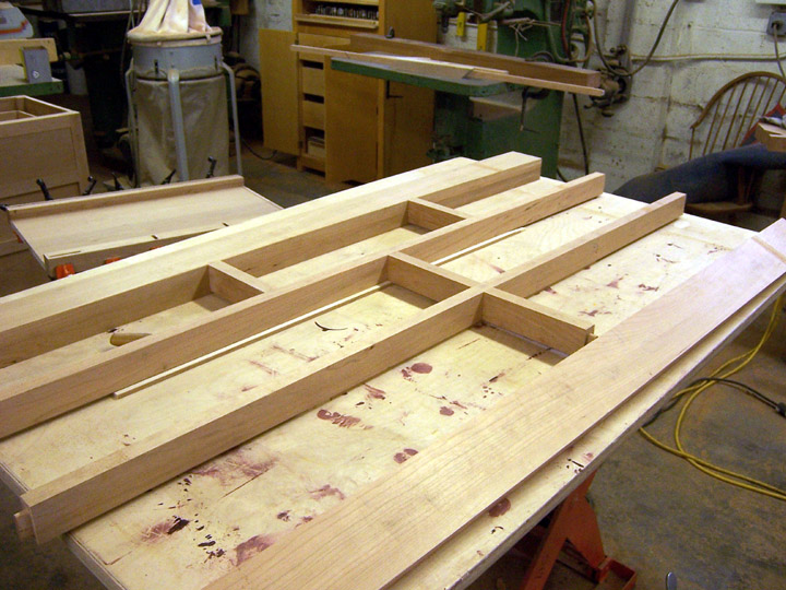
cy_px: 295
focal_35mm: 33
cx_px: 393
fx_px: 749
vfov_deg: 42.9
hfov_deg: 55.4
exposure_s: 1/30
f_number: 3.4
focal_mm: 5.5
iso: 140
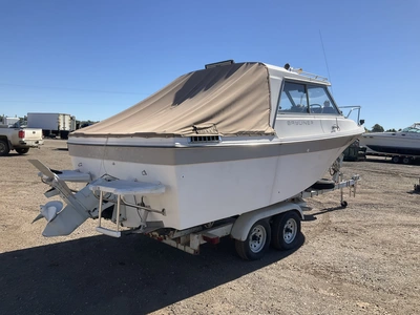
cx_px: 210
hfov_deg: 61.7
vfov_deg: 48.2
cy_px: 158
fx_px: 352
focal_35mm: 29
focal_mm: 3
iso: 25
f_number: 1.8
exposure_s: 1/1912
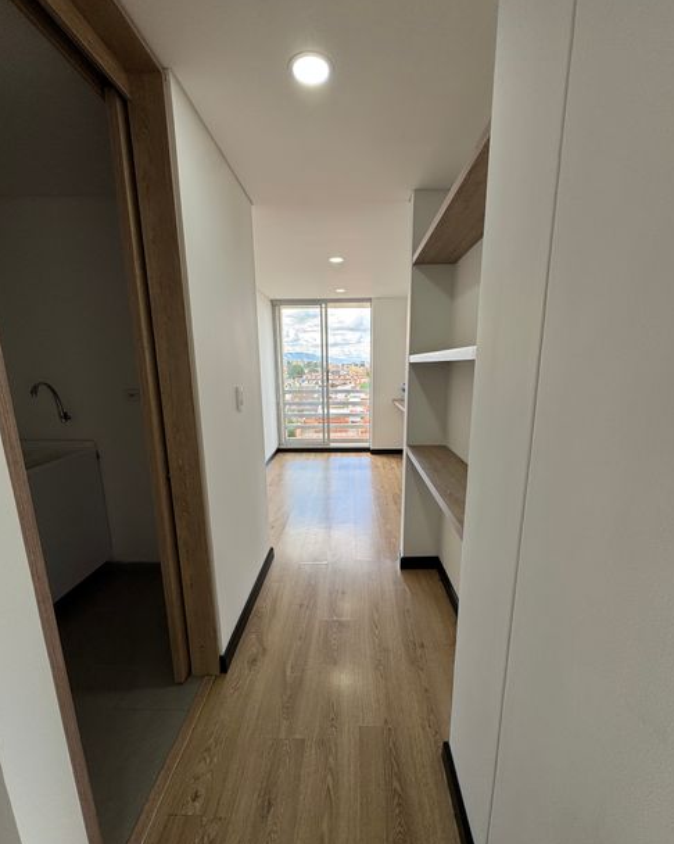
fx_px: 374
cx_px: 341
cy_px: 446
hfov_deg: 84.0
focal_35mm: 15
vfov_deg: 96.7
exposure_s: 1/99
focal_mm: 2.22
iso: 40
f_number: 2.2
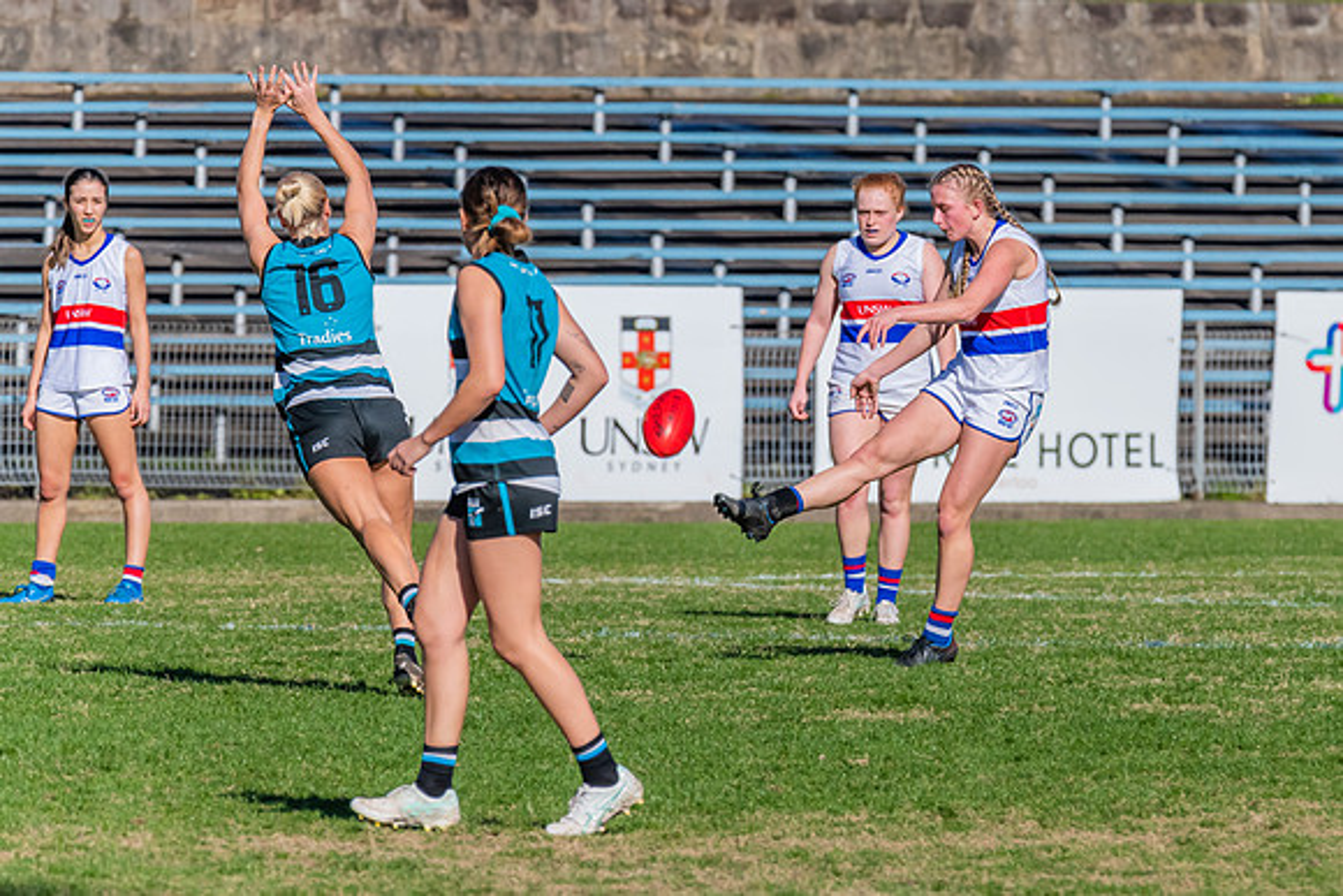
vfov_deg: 2.2
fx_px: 23592
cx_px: 942
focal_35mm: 632
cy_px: 375
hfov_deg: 3.3
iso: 800
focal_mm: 450
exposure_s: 1/1600
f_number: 13
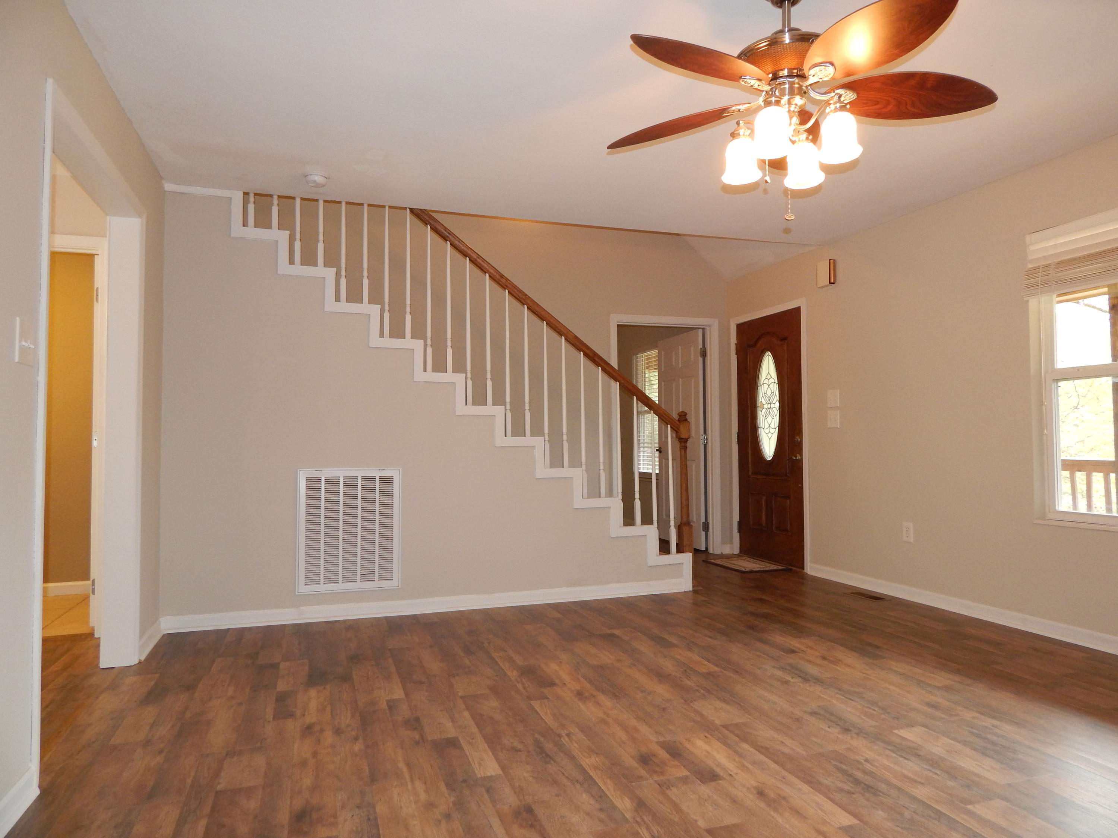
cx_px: 559
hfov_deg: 73.9
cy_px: 419
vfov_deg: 58.9
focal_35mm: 23
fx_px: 743
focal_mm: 4
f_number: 3
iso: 200
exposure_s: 1/30
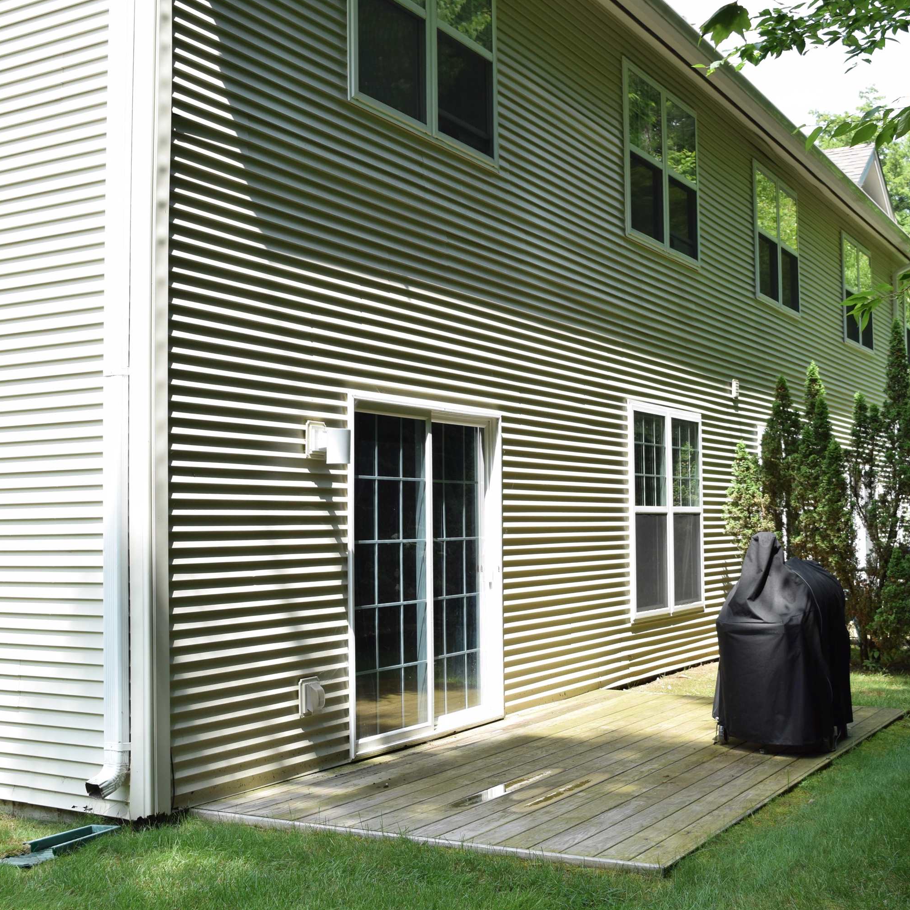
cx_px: 442
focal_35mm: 43
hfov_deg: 39.2
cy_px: 463
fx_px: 1279
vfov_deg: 39.2
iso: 200
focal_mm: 22
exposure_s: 1/320
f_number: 6.3
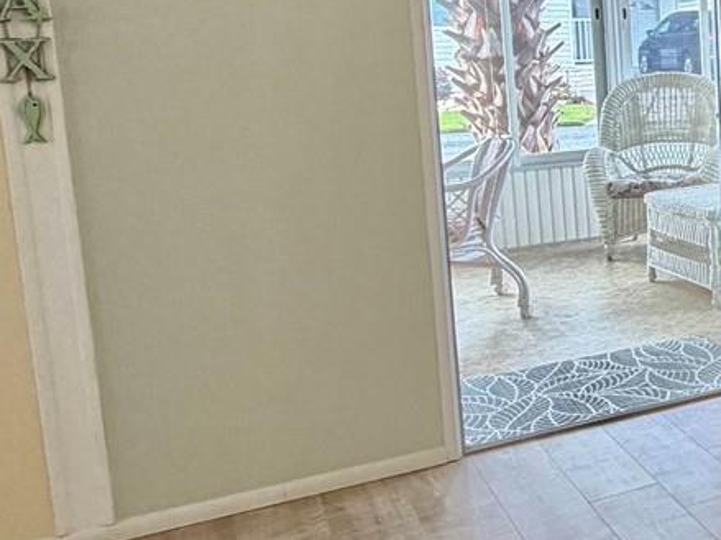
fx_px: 1062
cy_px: 151
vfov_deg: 28.2
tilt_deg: -8.6
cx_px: 972
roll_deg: +0.9
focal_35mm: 51
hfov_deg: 29.2
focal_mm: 2.22
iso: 160
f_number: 2.2
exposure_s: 1/120
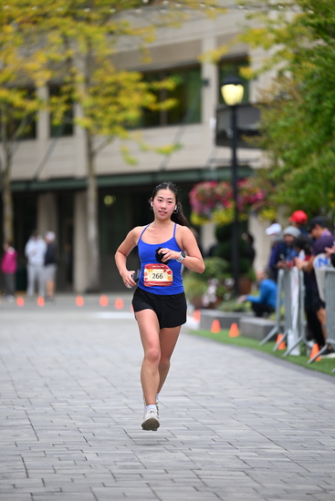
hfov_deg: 6.9
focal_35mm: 200
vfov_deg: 10.3
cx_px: 168
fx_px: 2790
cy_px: 250
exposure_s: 1/2000
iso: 640
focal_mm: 200
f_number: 2.8
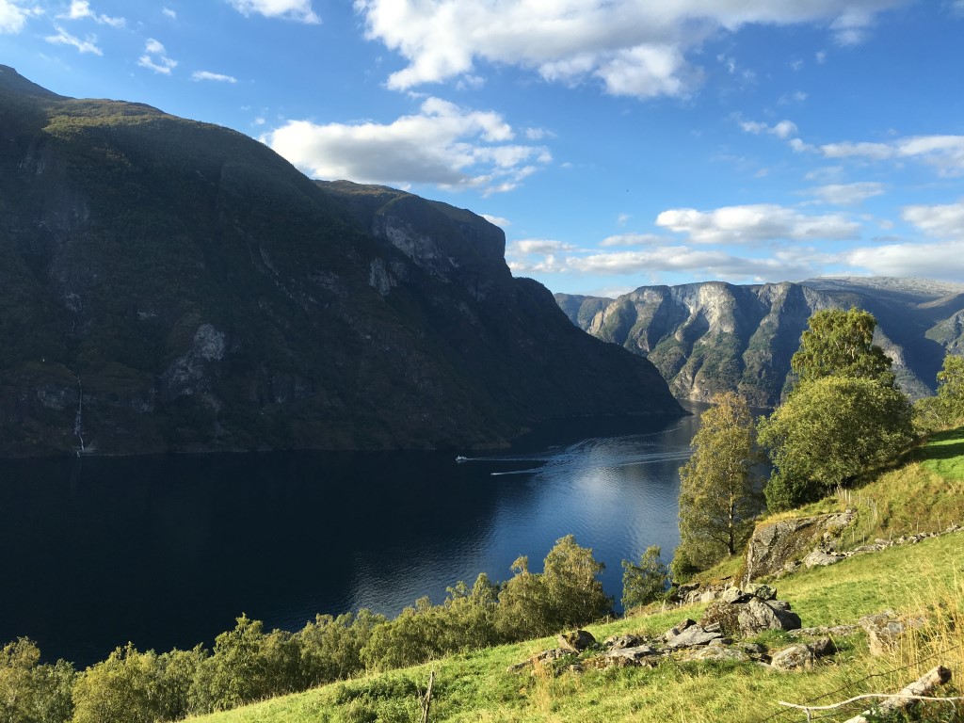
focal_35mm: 29
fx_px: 808
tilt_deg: +0.1
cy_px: 362
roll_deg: -4.5
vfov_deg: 48.2
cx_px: 482
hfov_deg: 61.7
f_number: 2.2
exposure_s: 1/845
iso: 25
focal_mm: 4.15
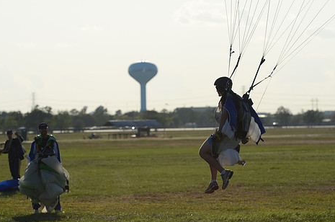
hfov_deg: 7.9
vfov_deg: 5.2
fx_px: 2433
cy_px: 134
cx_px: 165
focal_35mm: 262
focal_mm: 140
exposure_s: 1/1250
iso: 100
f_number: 4.5
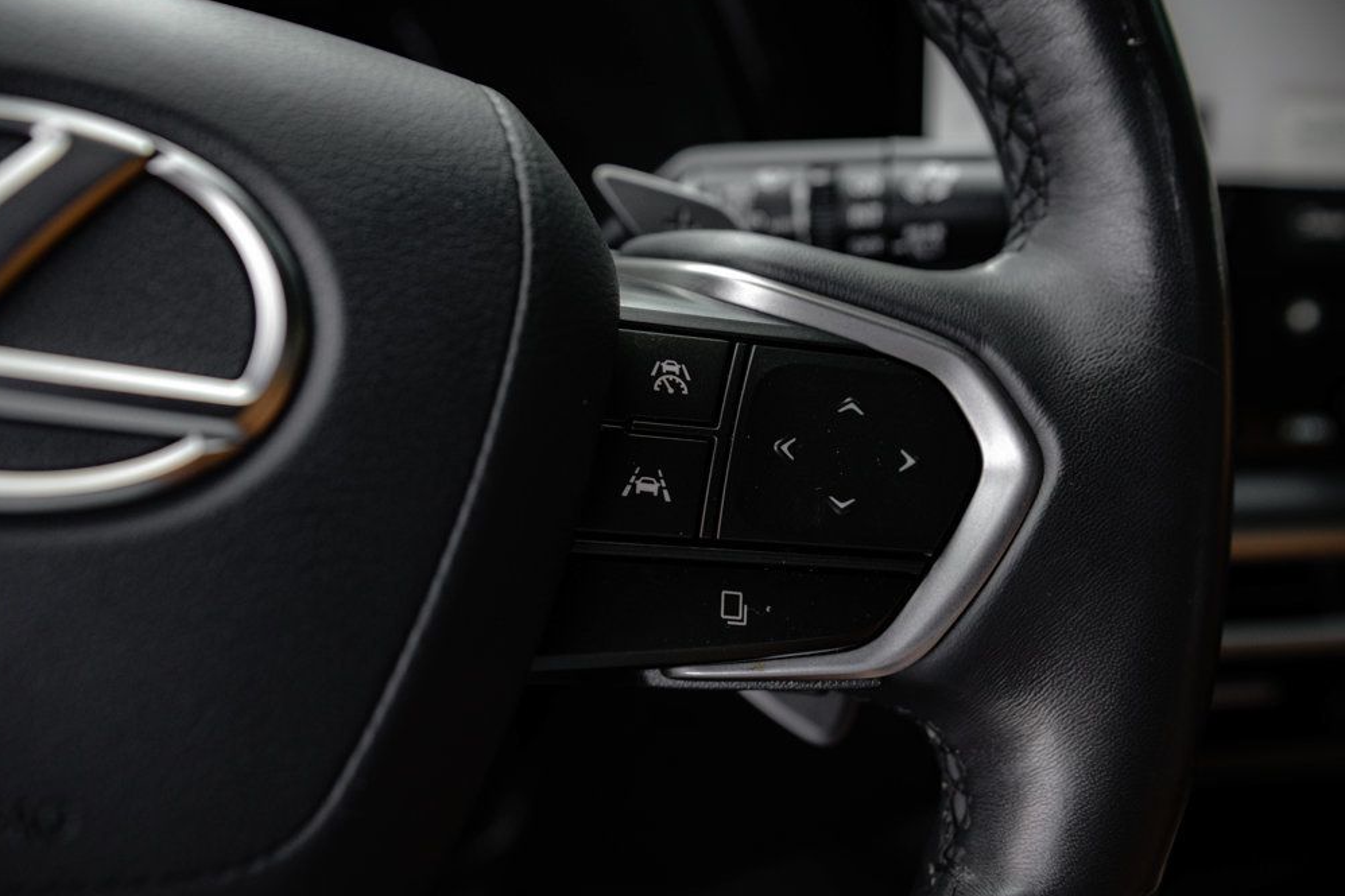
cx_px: 678
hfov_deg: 49.6
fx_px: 1457
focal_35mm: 39
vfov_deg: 34.2
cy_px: 451
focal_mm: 38
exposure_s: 1/200
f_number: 5
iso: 500
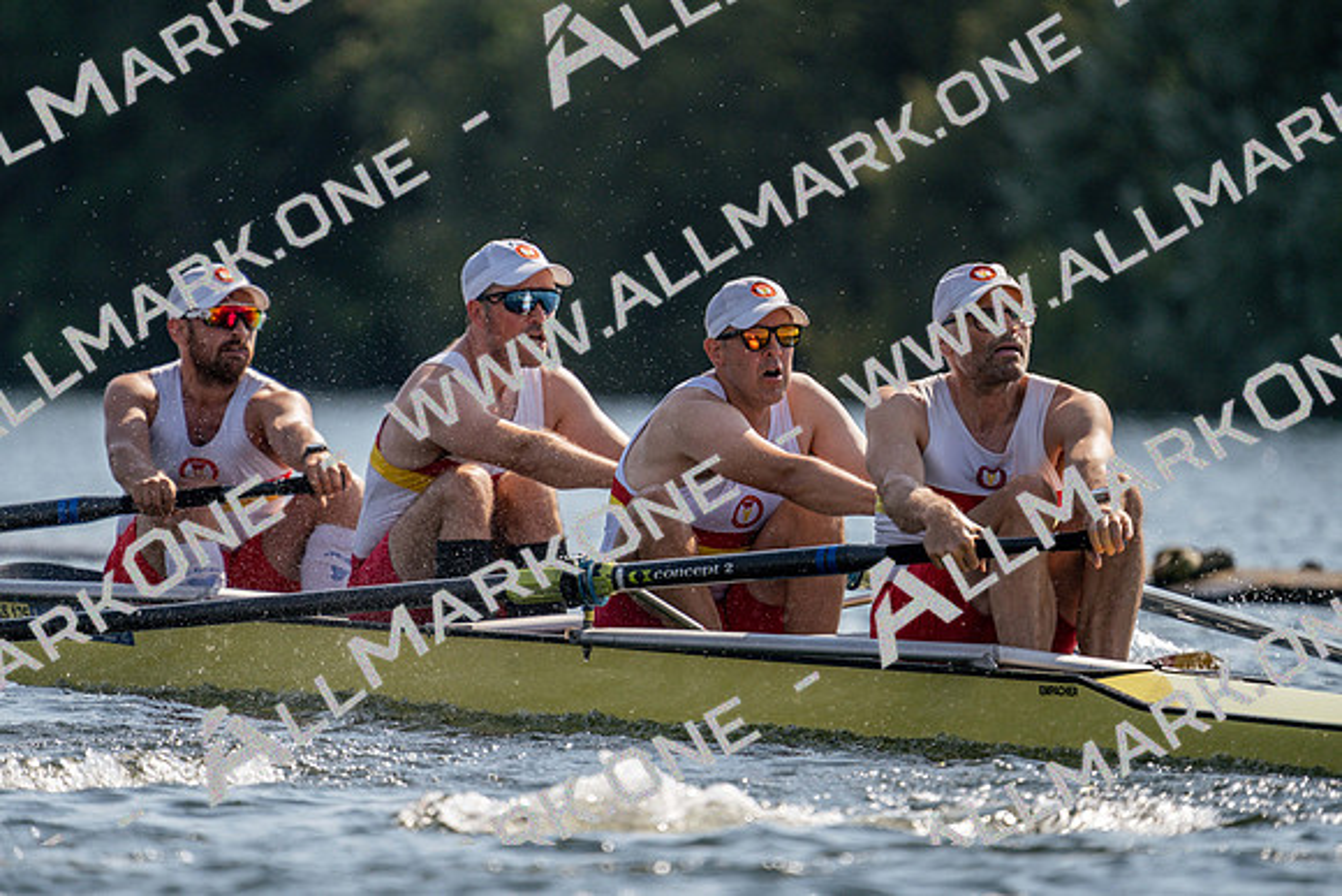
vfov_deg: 2.3
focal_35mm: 600
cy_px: 448
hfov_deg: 3.4
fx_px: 22371
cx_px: 671
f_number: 6.3
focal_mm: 600
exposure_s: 1/1600
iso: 250
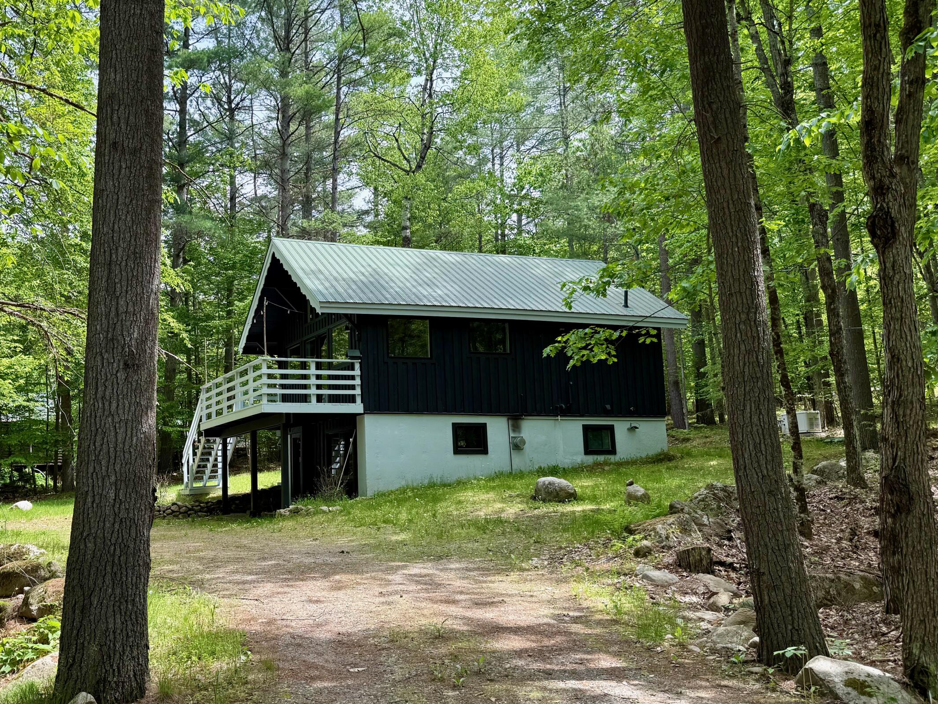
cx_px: 315
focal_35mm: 34
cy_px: 350
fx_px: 921
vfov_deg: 41.8
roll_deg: +0.6
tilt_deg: +8.1
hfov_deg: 52.9
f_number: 1.78
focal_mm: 6.76
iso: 80
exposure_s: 1/702
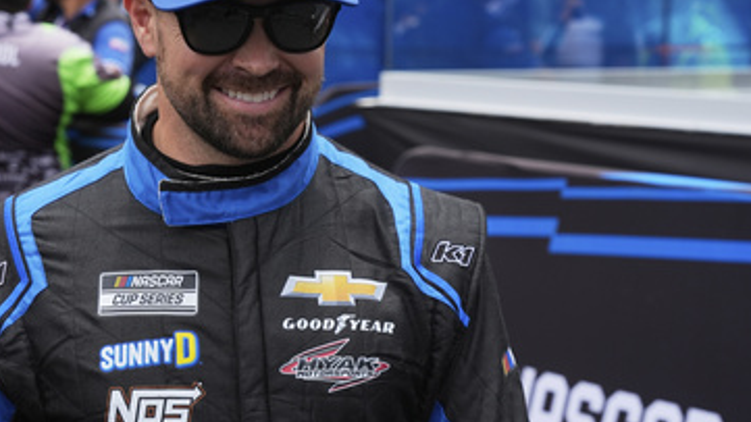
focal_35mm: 104
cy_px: 213
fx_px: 2071
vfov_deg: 11.6
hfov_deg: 20.5
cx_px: 289
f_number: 6.3
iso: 400
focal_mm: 70
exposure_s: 1/1000
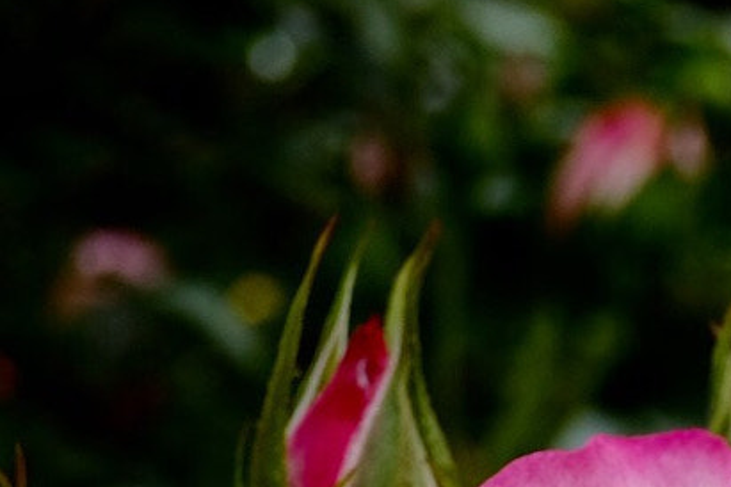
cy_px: 596
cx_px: 911
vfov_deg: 12.7
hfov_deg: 18.3
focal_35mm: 105
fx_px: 2132
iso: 500
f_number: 5.6
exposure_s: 1/1000
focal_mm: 18
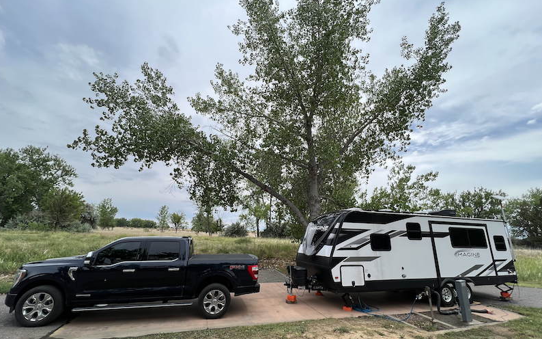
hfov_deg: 105.3
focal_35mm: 14
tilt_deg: +14.4
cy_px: 183
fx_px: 207
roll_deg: -1.7
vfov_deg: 78.5
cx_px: 270
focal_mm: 1.57
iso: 32
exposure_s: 1/1468
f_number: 1.8
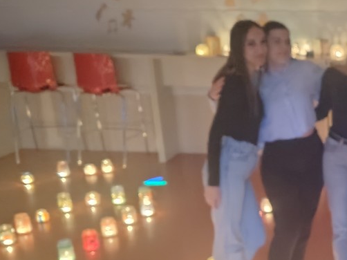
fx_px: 661
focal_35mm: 66
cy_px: 216
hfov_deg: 26.4
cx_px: 410
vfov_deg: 21.9
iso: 5523
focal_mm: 5.4
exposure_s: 1/14.3
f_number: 1.8
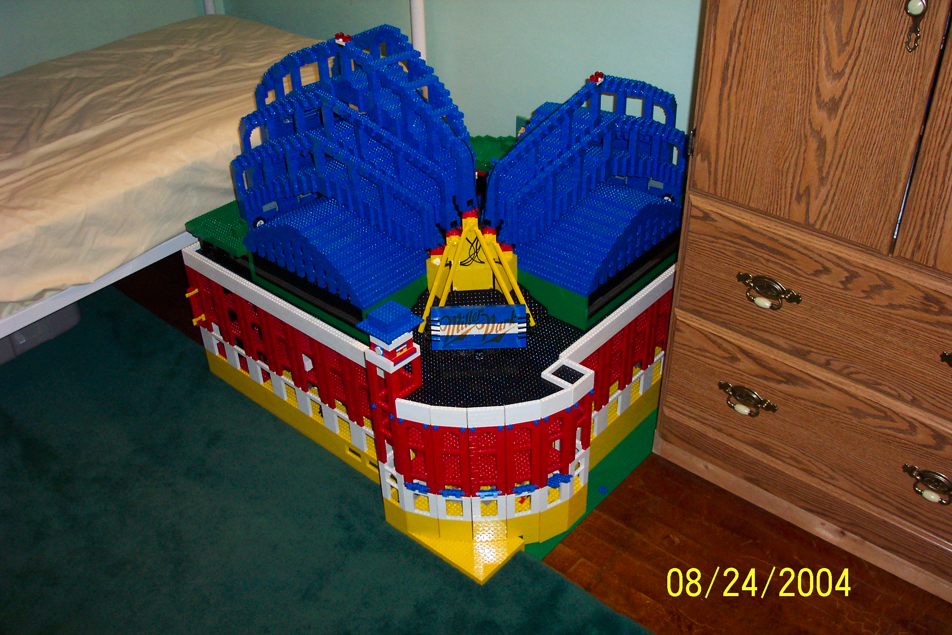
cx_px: 476
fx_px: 925
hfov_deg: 54.4
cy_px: 318
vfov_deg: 37.9
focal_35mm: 35
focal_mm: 7.5
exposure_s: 1/30
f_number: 2.8
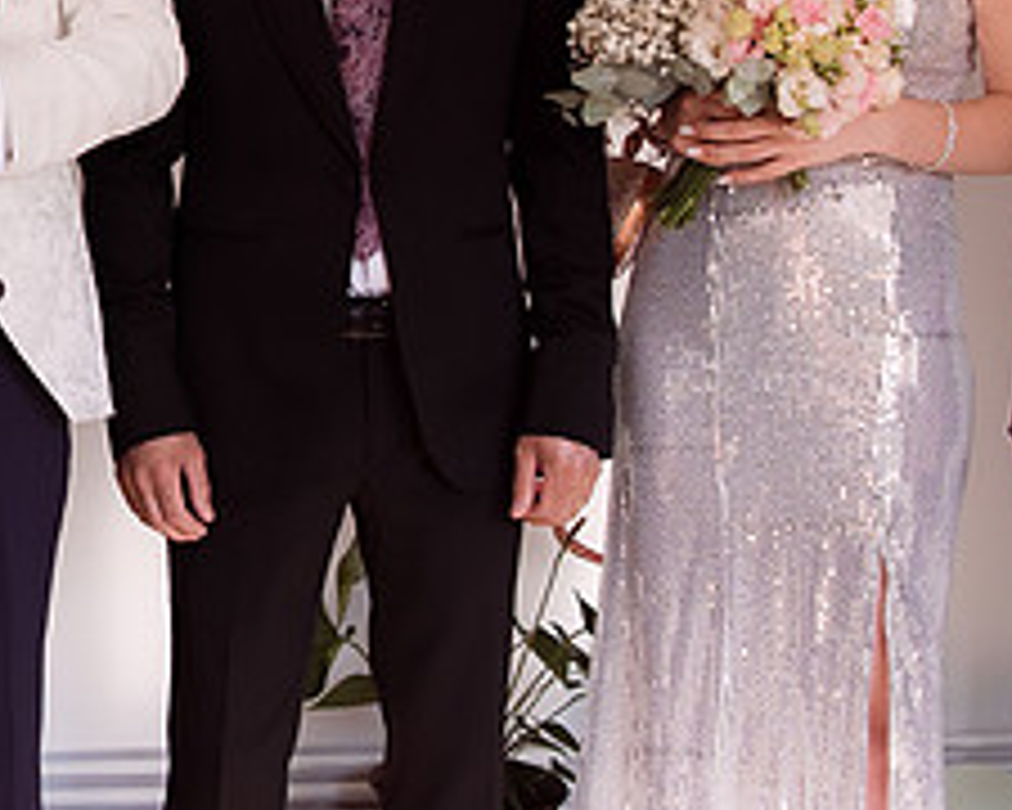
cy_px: -58
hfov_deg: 19.7
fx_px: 2726
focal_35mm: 91
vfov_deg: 16.4
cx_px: -216
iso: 800
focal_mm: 23
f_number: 3.2
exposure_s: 1/320
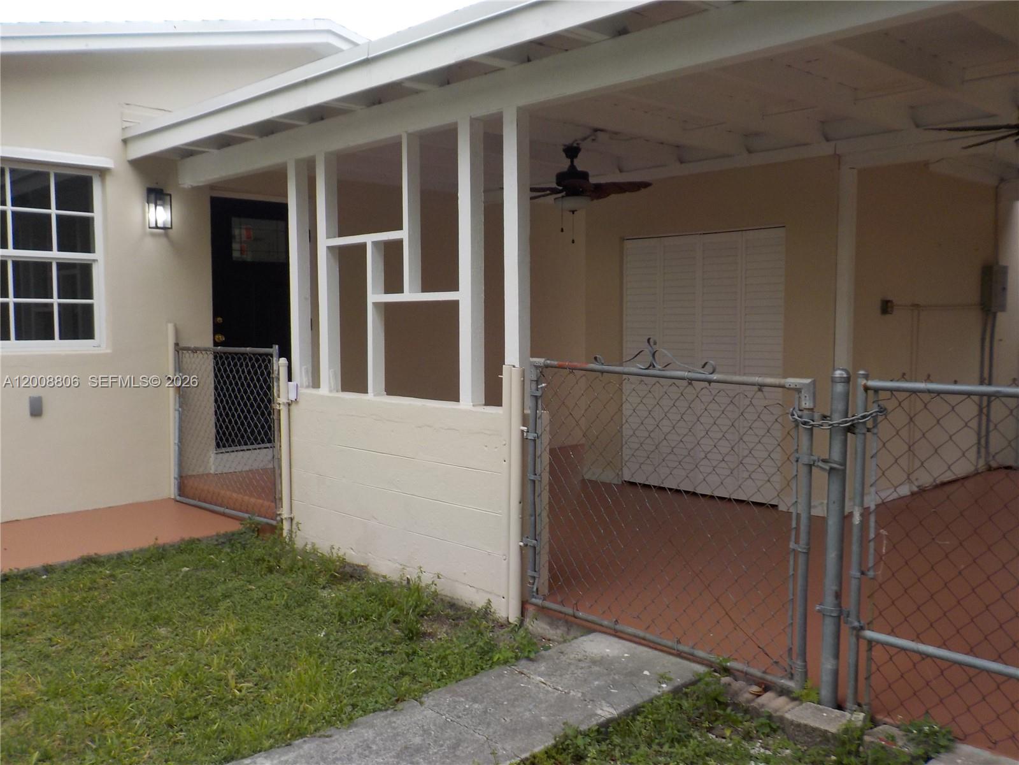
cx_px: 510
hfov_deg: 60.0
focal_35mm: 30
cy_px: 382
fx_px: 883
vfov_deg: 46.8
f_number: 3.3
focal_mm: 4.1
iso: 125
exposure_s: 1/100
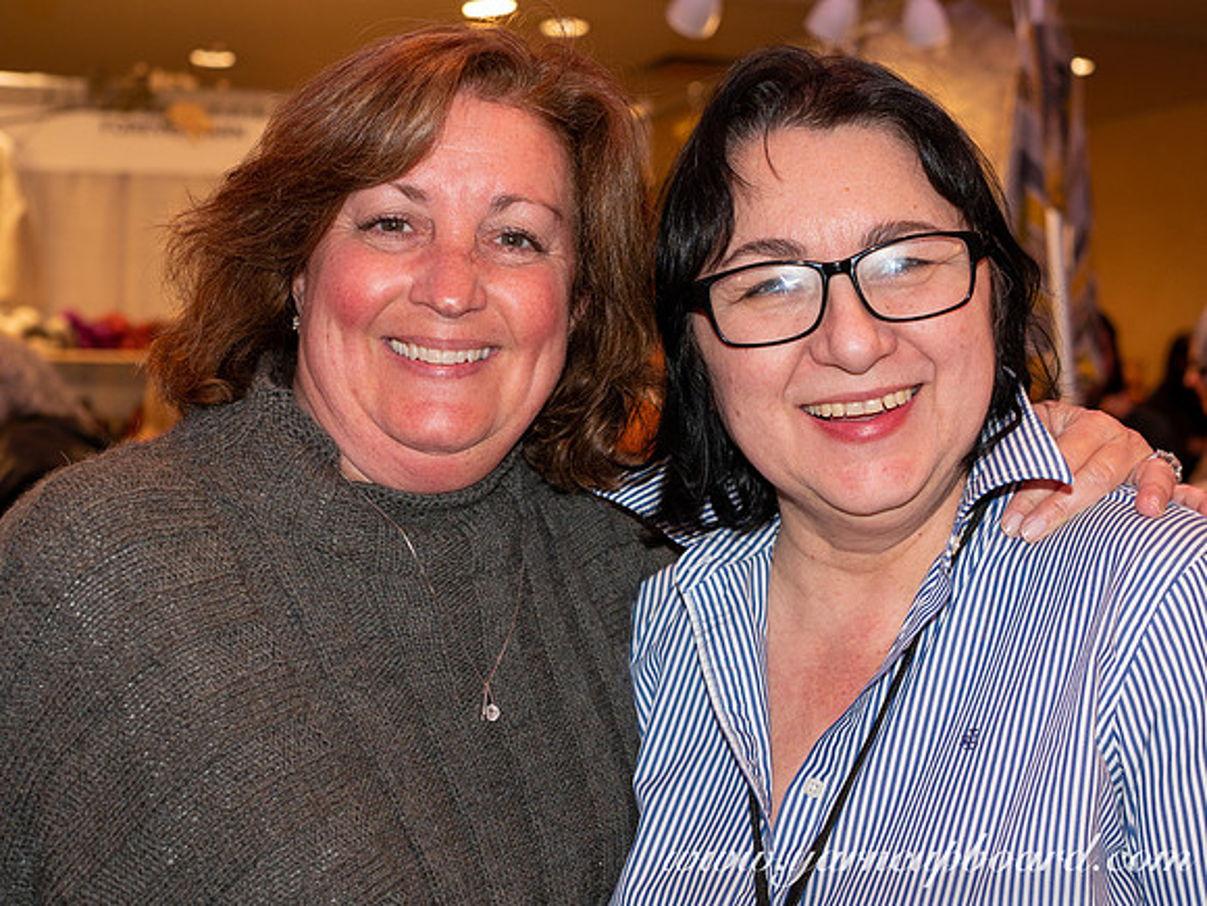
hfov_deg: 32.9
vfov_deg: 25.0
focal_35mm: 58
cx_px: 706
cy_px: 530
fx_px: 2039
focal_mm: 25
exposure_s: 1/60
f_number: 2.8
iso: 200
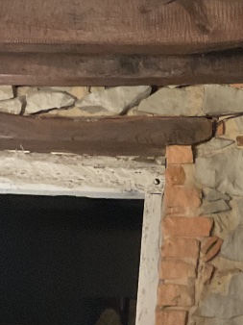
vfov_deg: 19.0
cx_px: 286
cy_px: 84
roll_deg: -1.1
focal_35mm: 103
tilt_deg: +15.1
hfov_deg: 14.0
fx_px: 965
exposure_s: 1/30
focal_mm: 3
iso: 400
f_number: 1.8
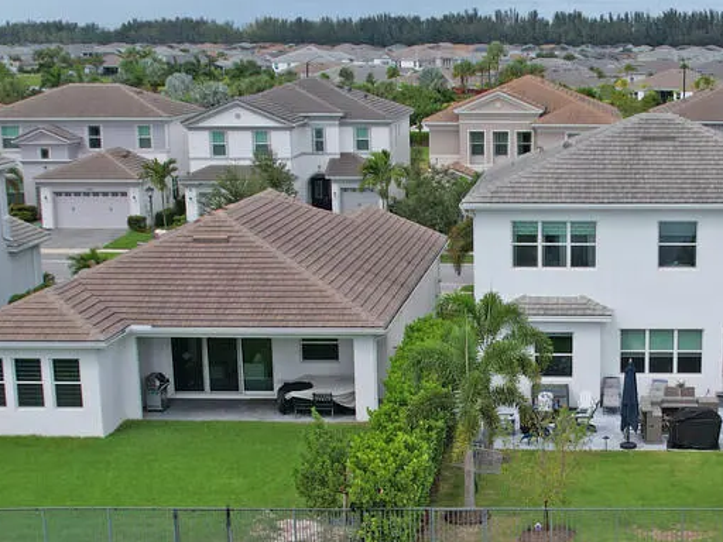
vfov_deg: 22.1
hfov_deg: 28.8
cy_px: 380
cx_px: 577
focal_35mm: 66
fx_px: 1378
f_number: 2.8
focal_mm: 8.38
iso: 110
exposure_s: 1/2500
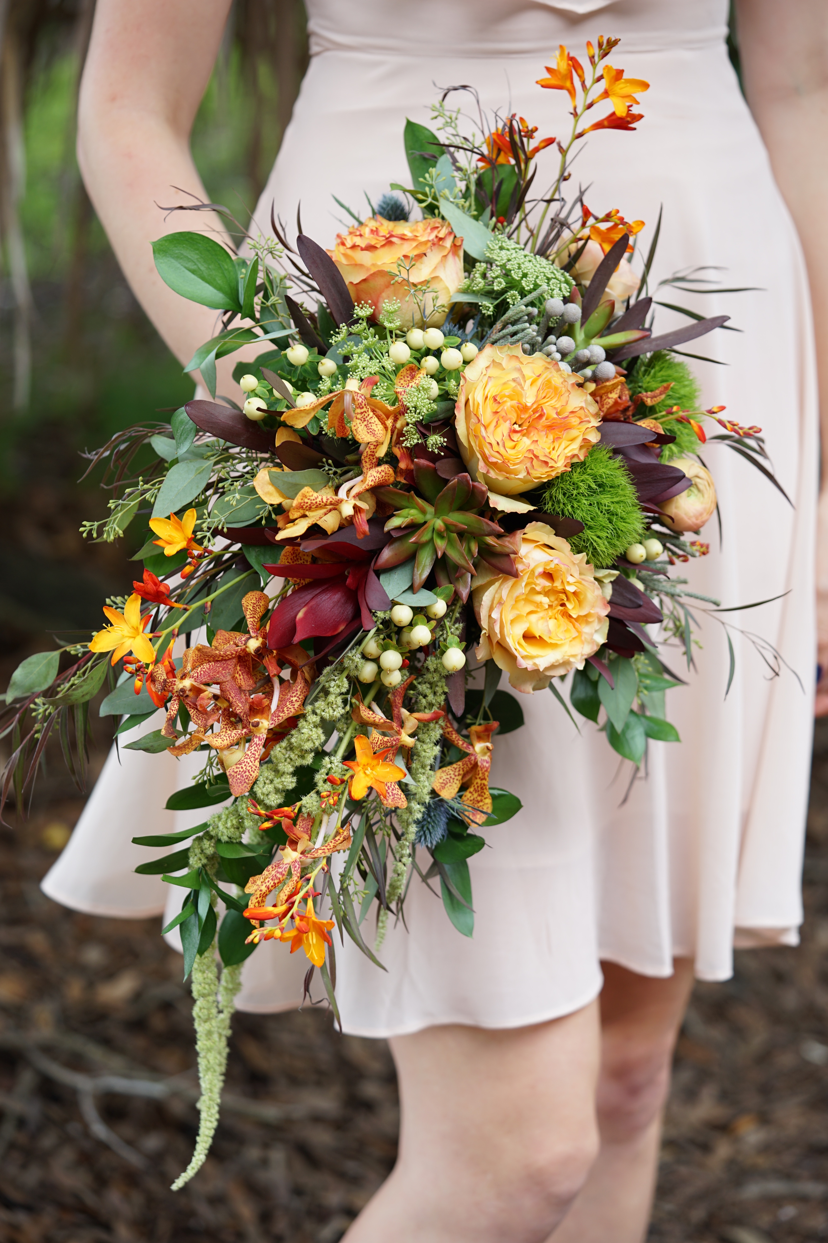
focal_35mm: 90
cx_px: 414
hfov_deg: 15.2
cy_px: 622
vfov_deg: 22.6
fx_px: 3105
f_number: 4
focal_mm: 90
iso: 100
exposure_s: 1/100
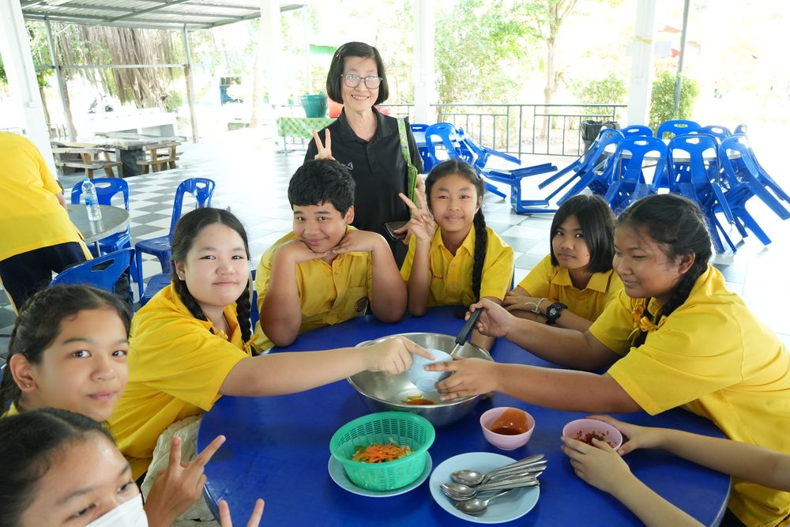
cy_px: 264
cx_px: 395
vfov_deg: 47.9
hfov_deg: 67.4
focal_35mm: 27
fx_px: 593
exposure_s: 1/100
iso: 1000
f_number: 3.5
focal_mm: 18
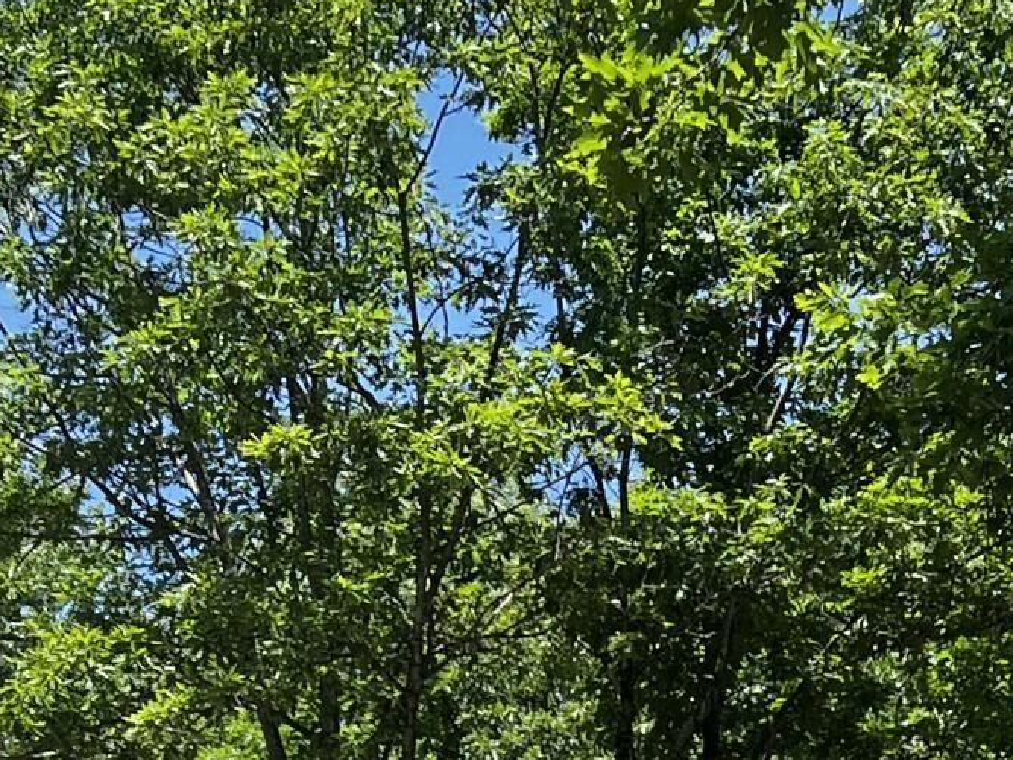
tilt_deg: +12.2
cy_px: 1231
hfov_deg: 16.7
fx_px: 3423
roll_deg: -0.5
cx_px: 758
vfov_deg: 11.9
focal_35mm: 117
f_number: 1.5
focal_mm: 5.7
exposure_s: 1/2841
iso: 50
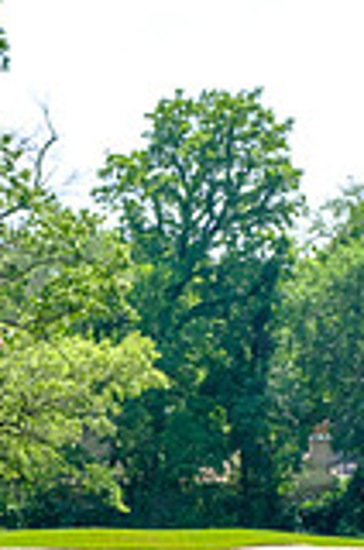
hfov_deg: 7.9
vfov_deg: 11.9
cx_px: 3
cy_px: 471
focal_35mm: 172
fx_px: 2620
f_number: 5.6
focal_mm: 40.7
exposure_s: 1/320
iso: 200
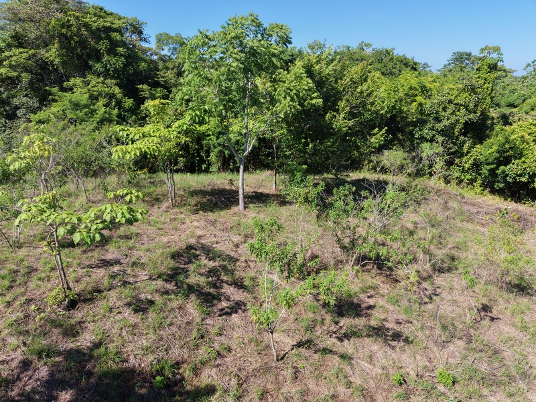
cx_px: 268
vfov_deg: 56.8
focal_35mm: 24
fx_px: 372
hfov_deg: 71.6
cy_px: 201
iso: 290
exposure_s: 1/4000
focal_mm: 8.67
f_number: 1.8
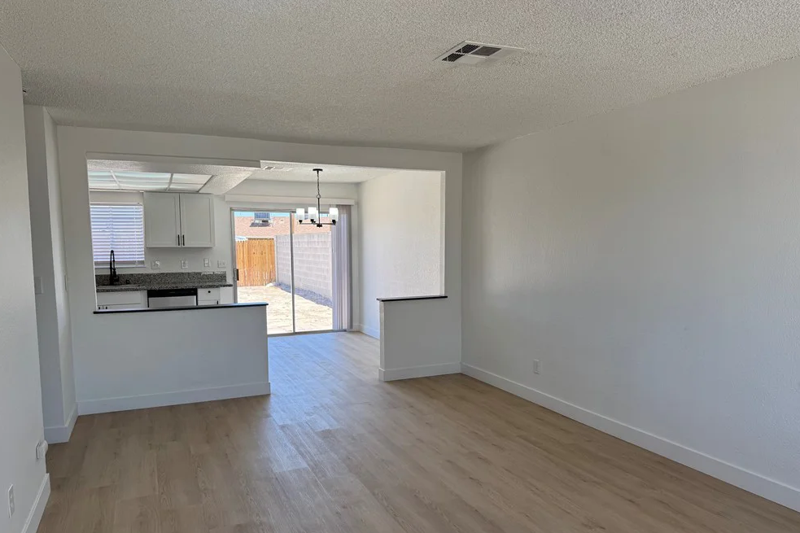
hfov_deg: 69.4
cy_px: 296
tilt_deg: -5.6
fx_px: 578
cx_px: 406
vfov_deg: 49.4
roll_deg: +0.0
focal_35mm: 26
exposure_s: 1/488
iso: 80
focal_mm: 6.76
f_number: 1.78
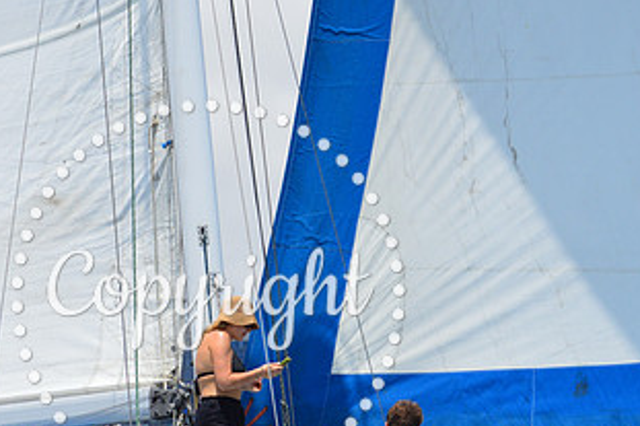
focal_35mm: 154
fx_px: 2735
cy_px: 294
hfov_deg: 13.3
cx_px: 208
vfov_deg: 8.9
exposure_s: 1/500
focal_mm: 55
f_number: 11
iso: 280
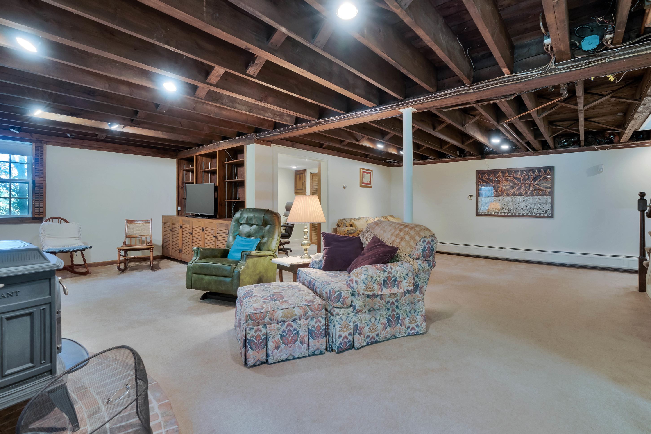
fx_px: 307
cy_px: 207
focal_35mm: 17
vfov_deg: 70.4
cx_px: 324
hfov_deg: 93.3
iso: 800
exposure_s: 1/60
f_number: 8
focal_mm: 16
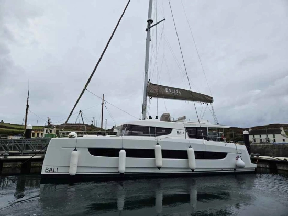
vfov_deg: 58.9
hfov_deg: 73.9
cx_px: 144
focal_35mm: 23
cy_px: 108
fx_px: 191
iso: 25
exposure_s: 1/2835
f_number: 1.8
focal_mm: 5.4
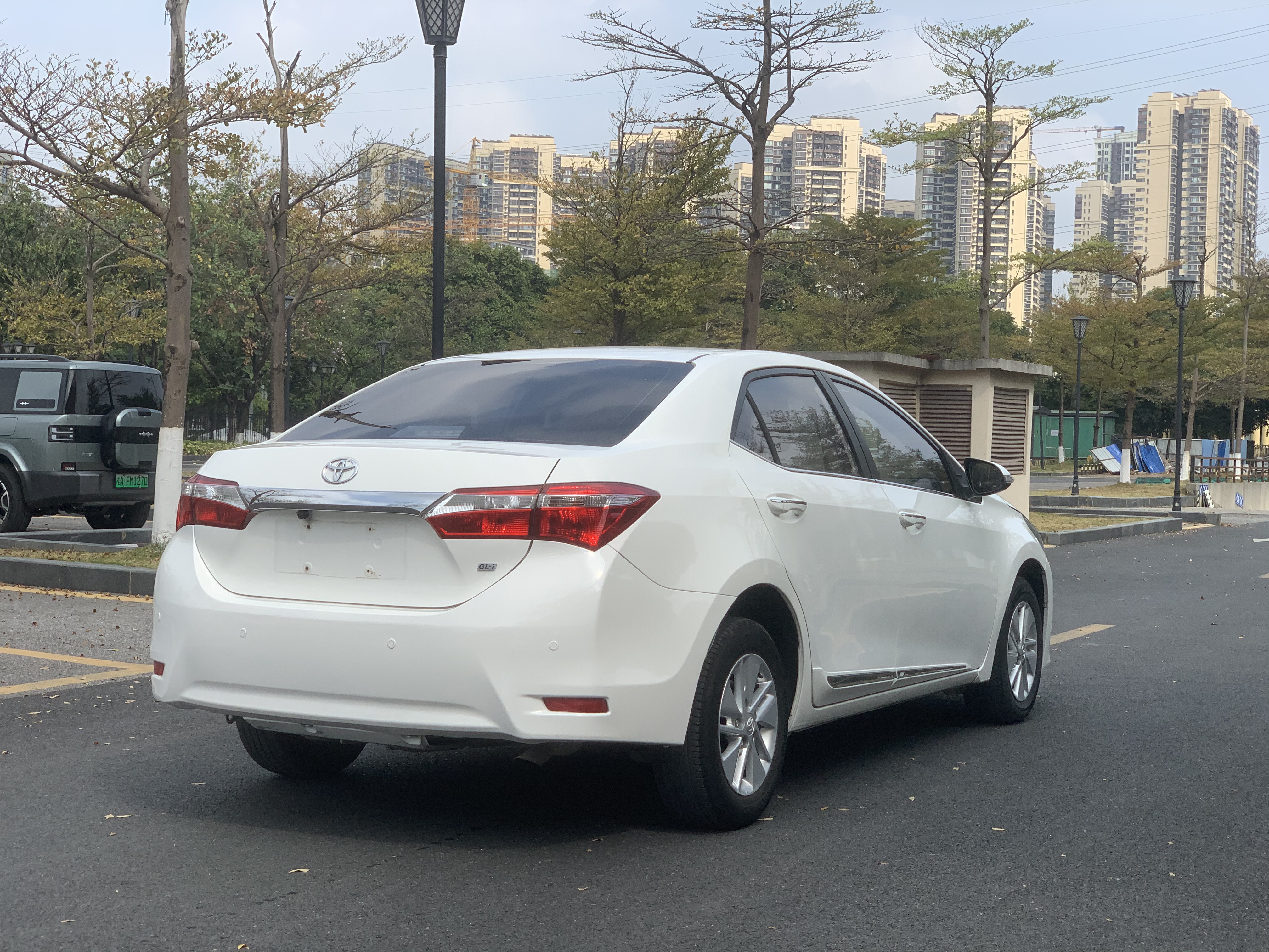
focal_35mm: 52
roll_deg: -0.8
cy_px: 476
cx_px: 634
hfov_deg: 36.8
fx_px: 1906
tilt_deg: -0.3
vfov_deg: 28.0
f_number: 2.4
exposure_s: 1/1142
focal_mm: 6
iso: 16
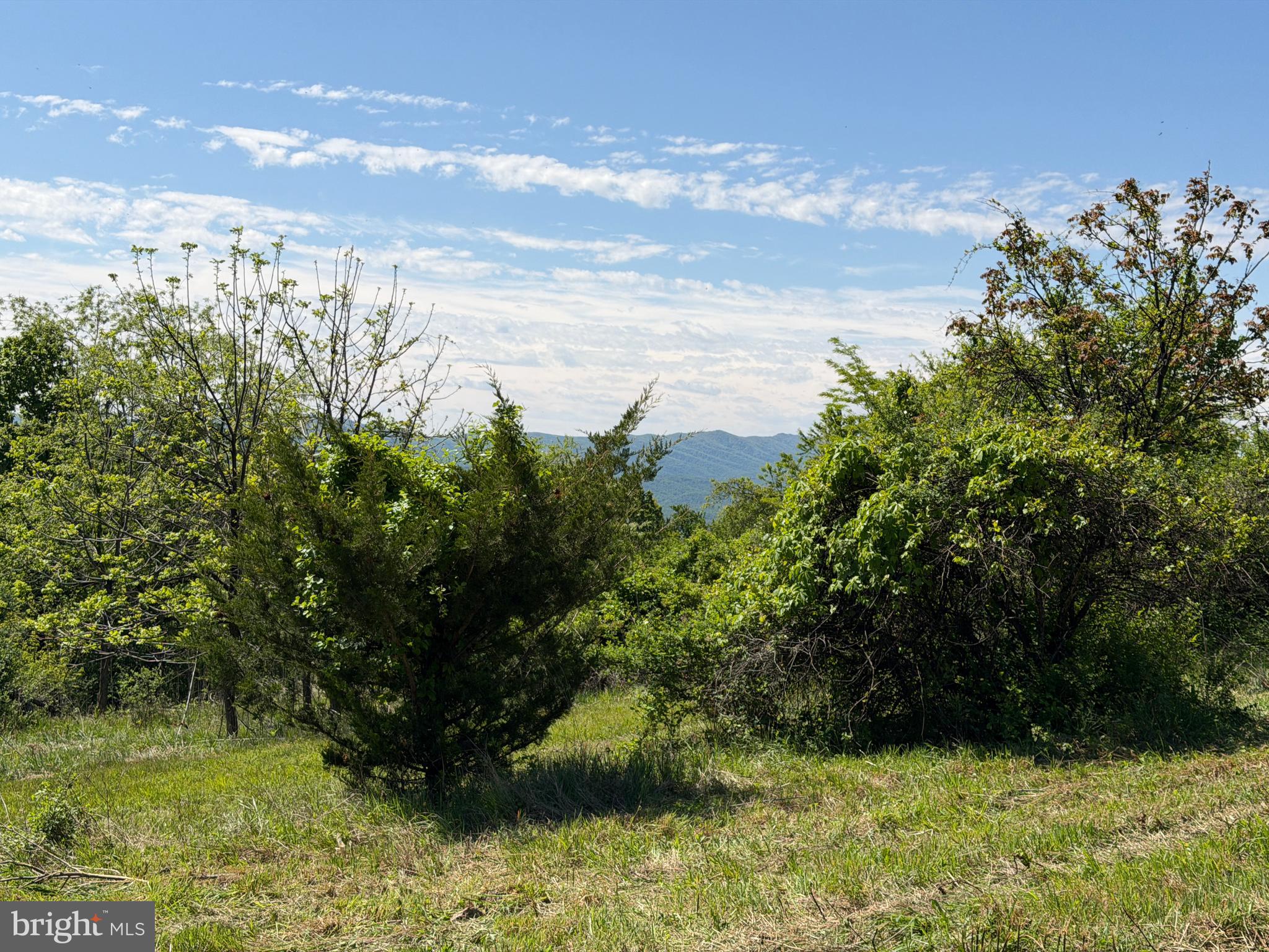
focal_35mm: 48
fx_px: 1760
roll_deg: -1.8
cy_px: 476
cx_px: 634
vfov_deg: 30.3
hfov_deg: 39.7
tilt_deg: -0.4
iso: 64
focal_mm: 6.76
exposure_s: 1/7874
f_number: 1.78
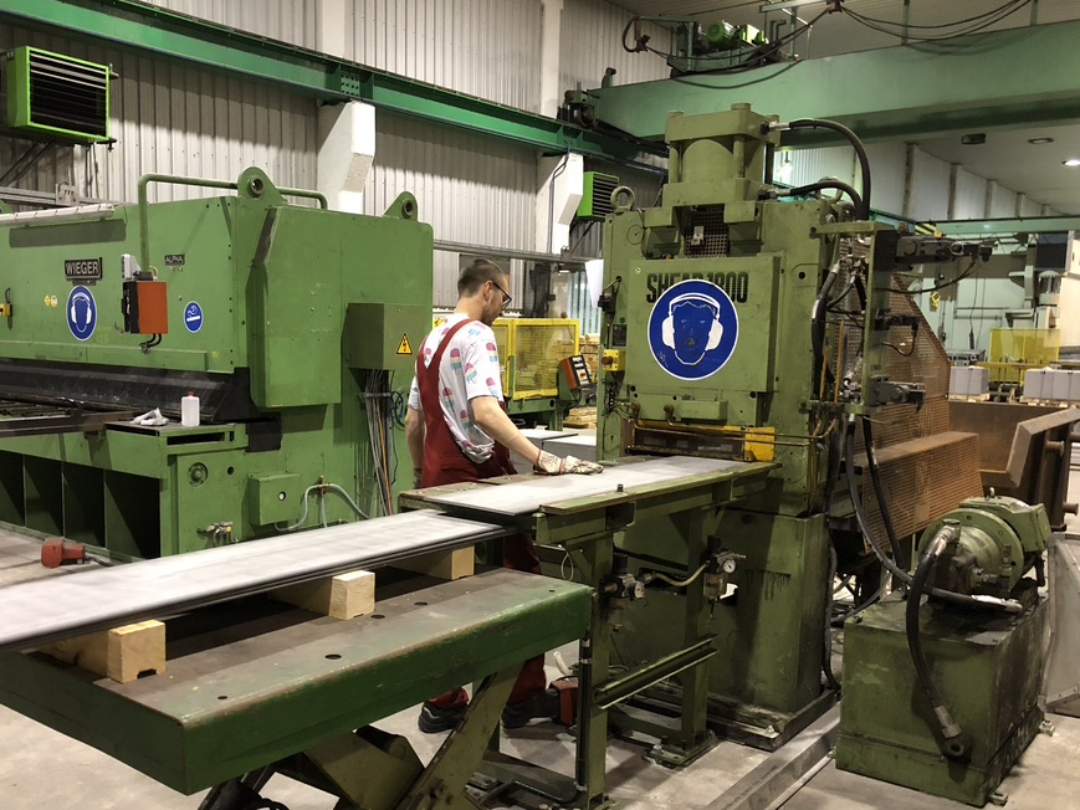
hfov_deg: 55.2
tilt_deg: -6.3
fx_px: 1030
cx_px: 481
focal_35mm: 33
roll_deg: -0.6
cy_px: 468
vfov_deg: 42.8
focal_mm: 4
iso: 80
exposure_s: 1/8
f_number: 1.8
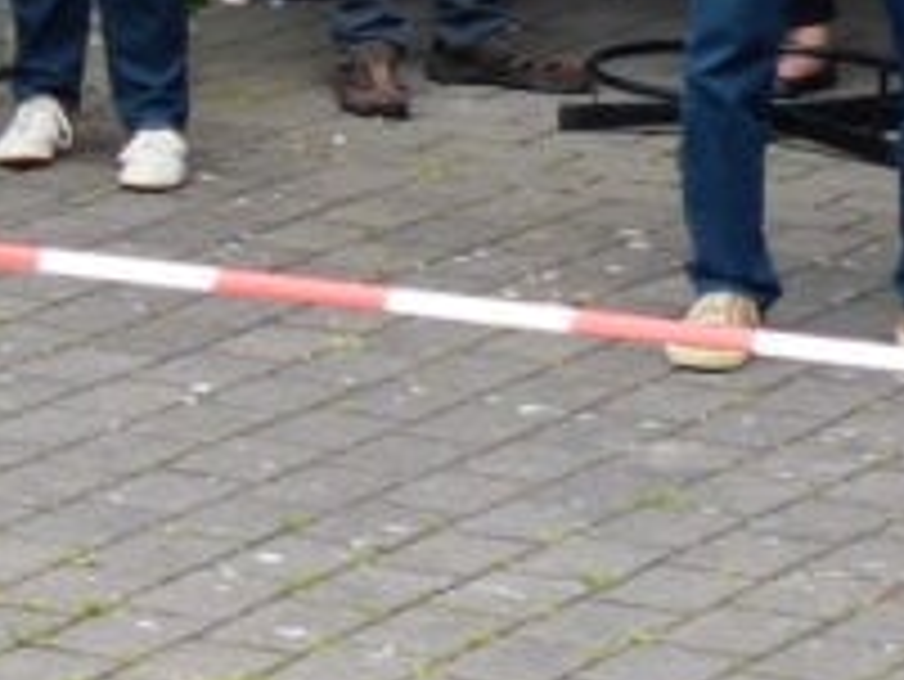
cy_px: -351
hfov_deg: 6.1
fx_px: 8127
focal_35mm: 311
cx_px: -1309
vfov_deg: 4.8
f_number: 4
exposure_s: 1/400
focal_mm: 10.5
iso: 100
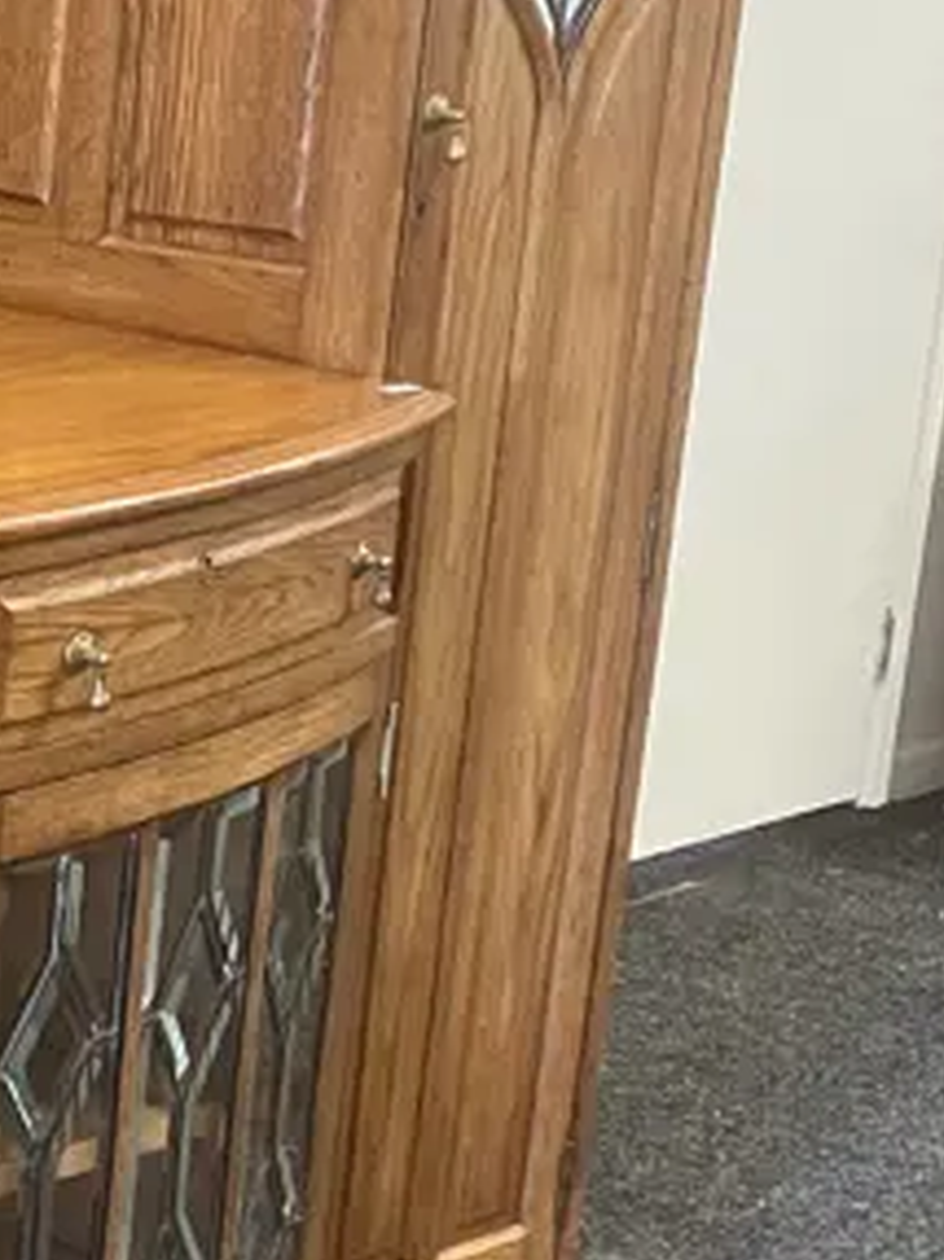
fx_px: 3639
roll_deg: -0.8
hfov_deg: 13.4
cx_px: -703
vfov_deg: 19.6
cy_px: 821
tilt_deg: -15.8
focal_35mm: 100
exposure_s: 1/33
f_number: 1.8
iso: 250
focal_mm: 3.99
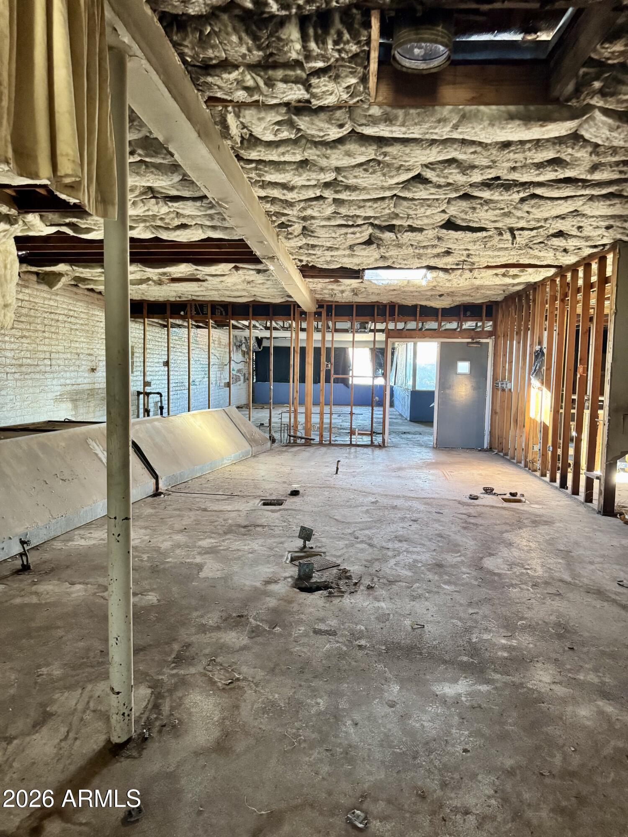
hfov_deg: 56.8
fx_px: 581
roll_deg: +0.0
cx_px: 314
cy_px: 418
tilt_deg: -4.8
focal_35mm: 24
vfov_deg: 71.6
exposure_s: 1/60
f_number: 1.78
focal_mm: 6.76
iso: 800
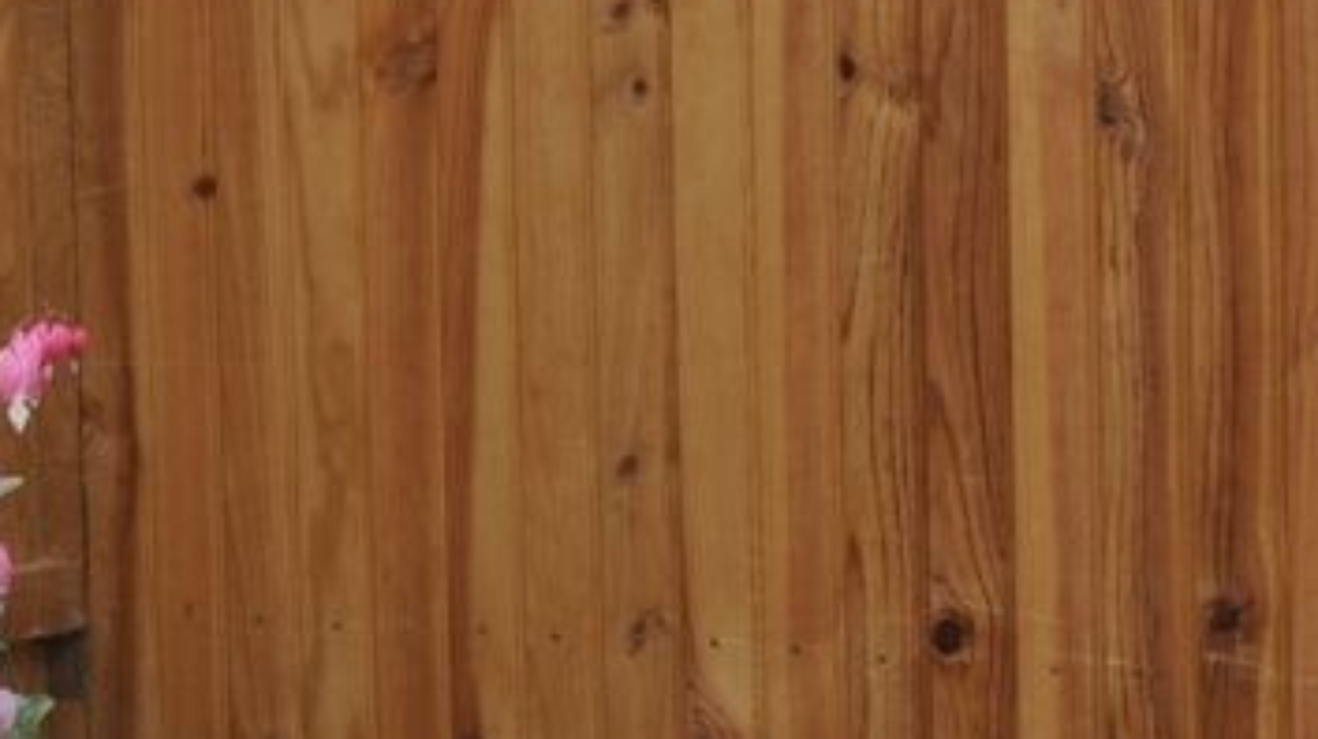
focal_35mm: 155
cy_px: 321
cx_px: -131
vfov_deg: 7.8
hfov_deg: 13.6
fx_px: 5413
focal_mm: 34
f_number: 9
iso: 200
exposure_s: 1/320
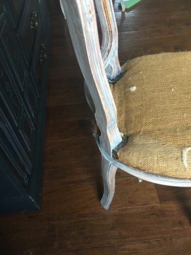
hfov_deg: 48.2
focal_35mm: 29
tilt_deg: -50.0
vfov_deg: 61.7
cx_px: 96
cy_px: 128
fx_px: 213
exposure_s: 1/30
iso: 160
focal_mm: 4.15
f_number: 2.2
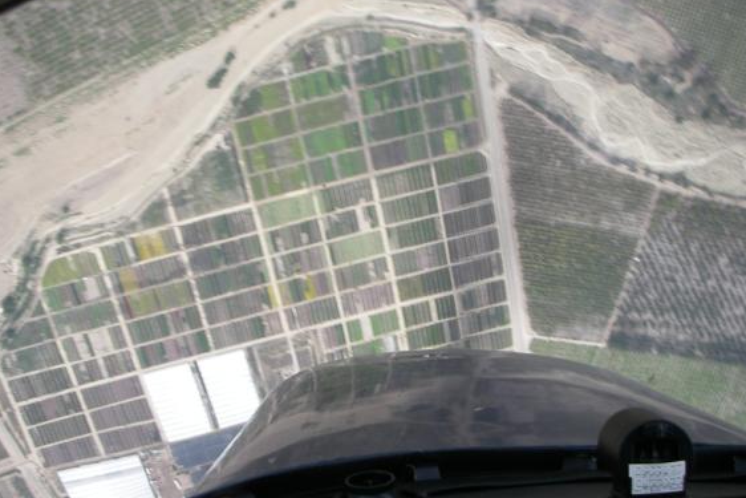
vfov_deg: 29.8
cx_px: 353
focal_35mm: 45
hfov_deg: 43.6
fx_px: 933
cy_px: 286
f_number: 3.3
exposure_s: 1/160
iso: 64
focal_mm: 6.3
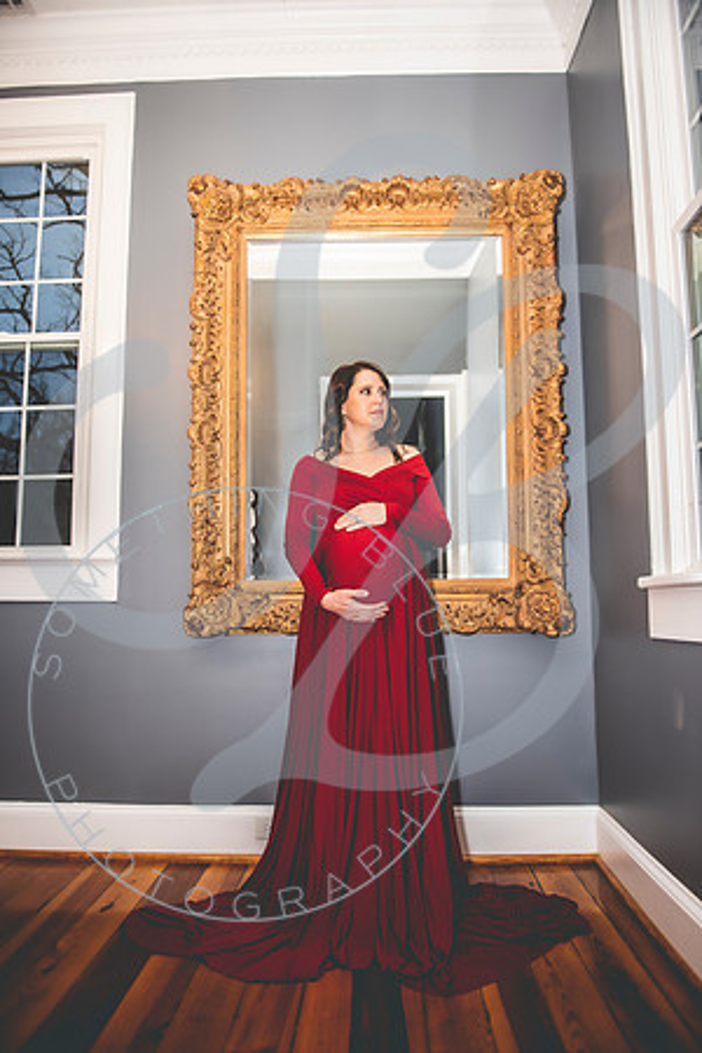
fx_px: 702
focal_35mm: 24
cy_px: 526
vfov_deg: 73.7
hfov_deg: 53.1
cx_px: 351
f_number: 2.8
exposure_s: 1/125
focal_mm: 24
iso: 400
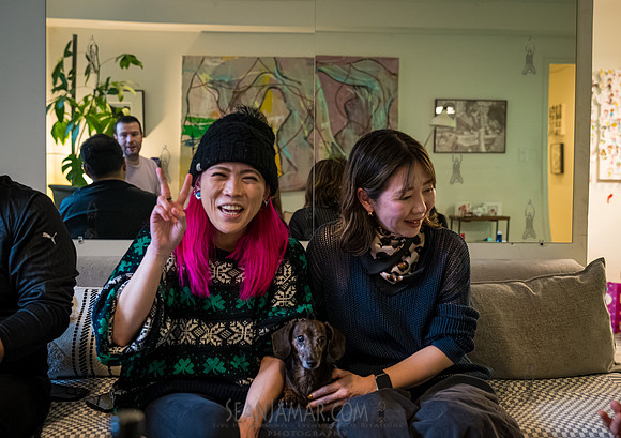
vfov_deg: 35.1
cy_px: 219
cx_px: 292
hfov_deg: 48.2
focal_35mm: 39
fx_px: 693
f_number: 3.2
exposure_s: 1/200
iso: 8000
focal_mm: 35
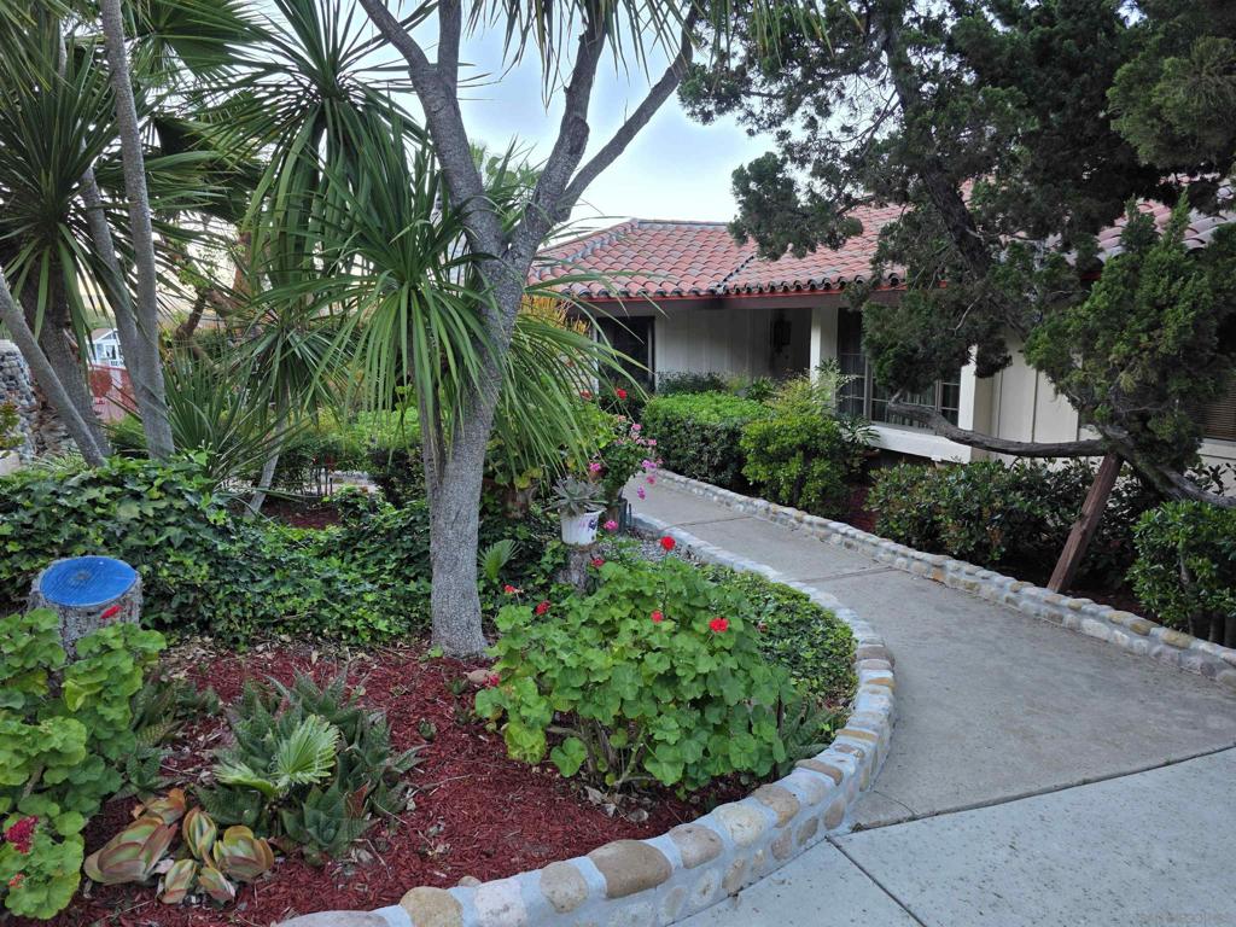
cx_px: 618
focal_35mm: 23
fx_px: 821
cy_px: 464
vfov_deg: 58.9
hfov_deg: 73.9
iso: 64
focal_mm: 6.3
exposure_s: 1/180
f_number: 1.7
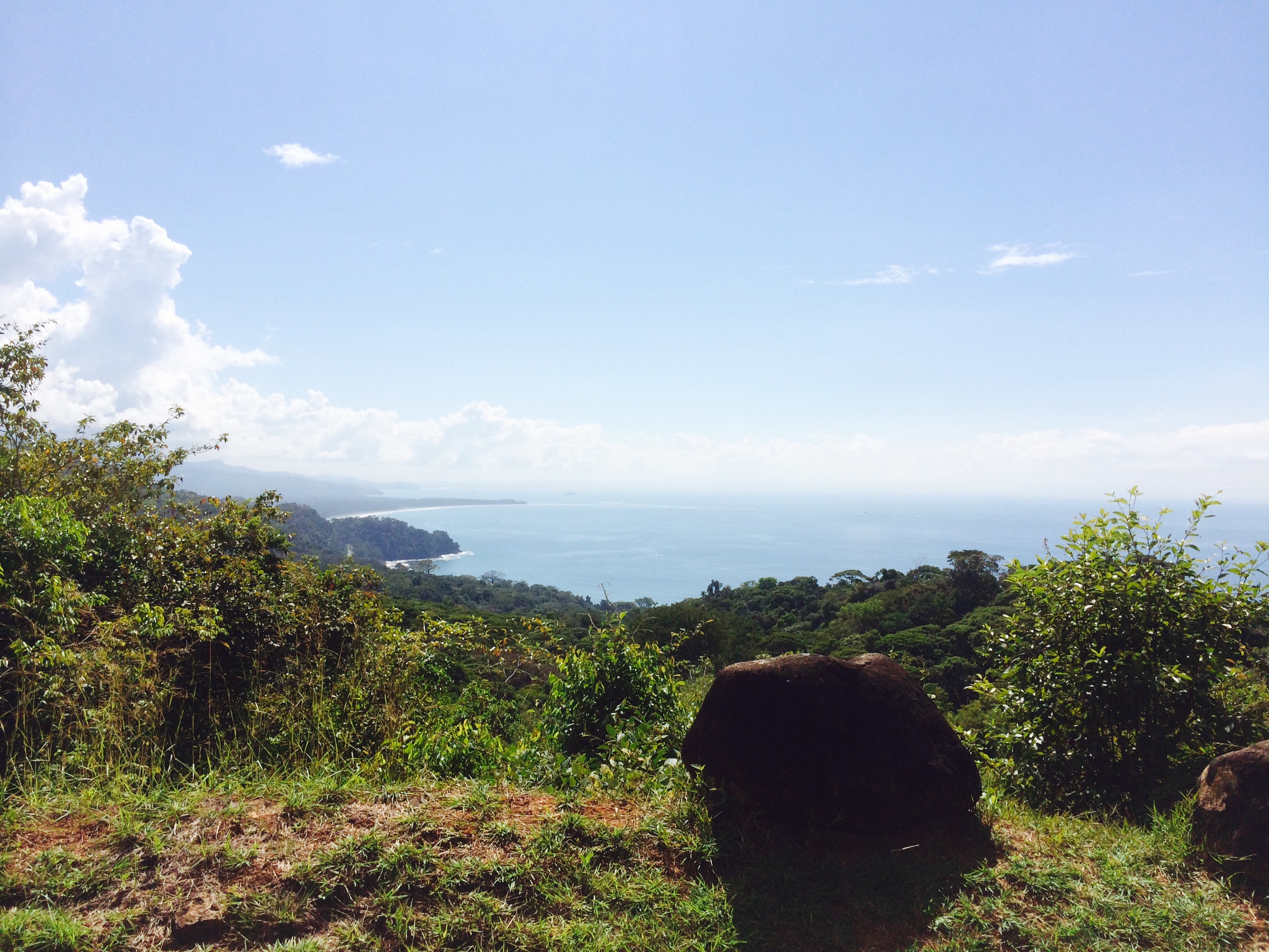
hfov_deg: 60.0
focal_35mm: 30
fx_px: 1100
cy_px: 476
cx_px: 634
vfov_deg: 46.8
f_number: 2.2
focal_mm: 4.12
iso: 40
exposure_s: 1/5882
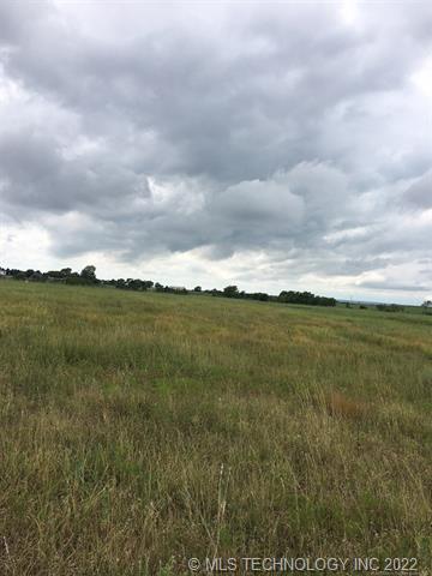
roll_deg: -3.4
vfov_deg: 61.7
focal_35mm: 29
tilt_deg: +1.0
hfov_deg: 48.2
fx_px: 483
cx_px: 216
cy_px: 288
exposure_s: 1/1261
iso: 25
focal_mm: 4.15
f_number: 2.2
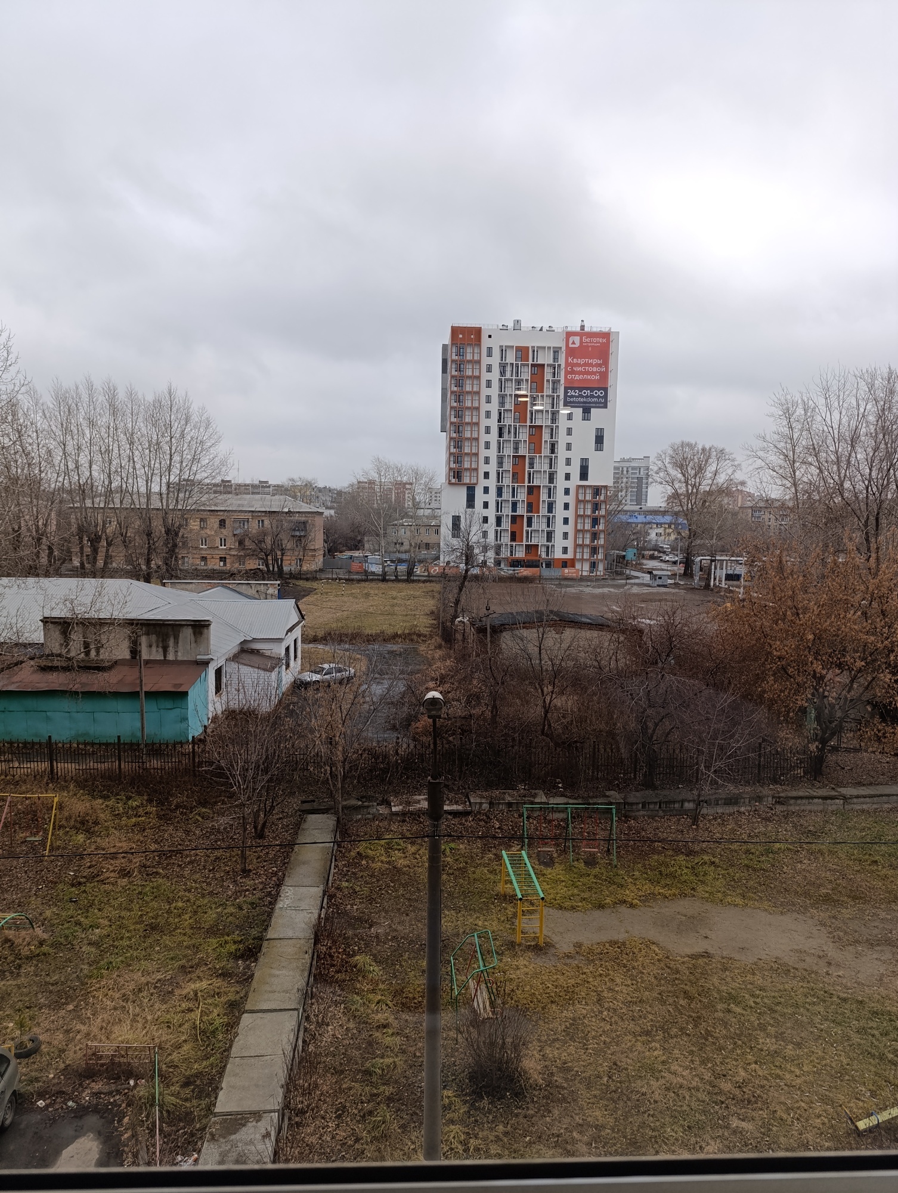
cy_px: 596
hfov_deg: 59.0
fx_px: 794
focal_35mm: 23
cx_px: 449
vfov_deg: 73.8
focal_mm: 6.14
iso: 64
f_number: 1.6
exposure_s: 1/100
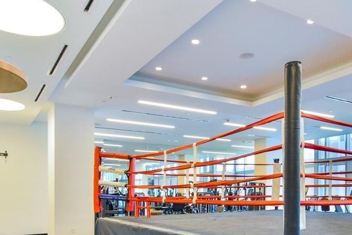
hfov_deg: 57.0
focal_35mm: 33
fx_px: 323
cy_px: 200
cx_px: 198
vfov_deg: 38.0
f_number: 4.5
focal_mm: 10
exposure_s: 1/15
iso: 640
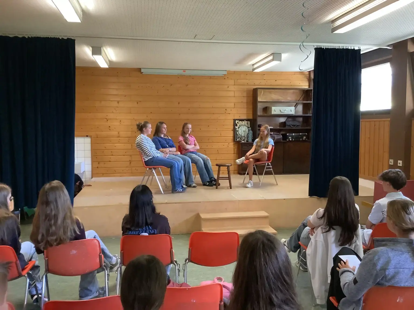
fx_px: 371
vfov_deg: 45.4
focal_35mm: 31
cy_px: 155
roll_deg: +0.7
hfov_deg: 58.4
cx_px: 207
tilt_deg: -4.7
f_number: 2.4
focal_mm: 3.3
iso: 320
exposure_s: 1/33
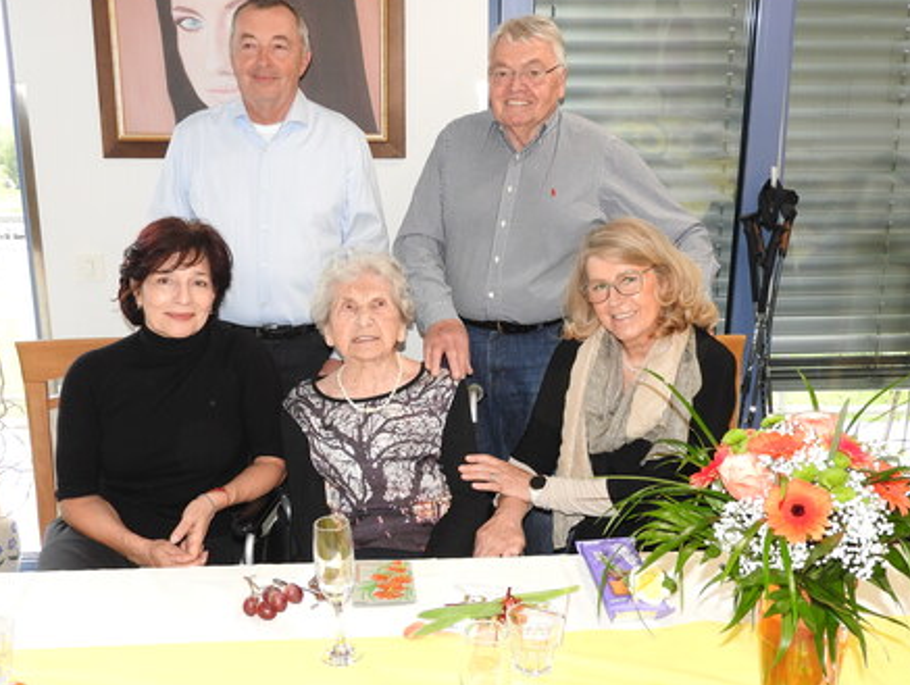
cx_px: 458
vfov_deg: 39.7
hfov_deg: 51.3
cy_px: 337
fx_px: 948
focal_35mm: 36
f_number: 3.8
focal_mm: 6.3
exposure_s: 1/30
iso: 200
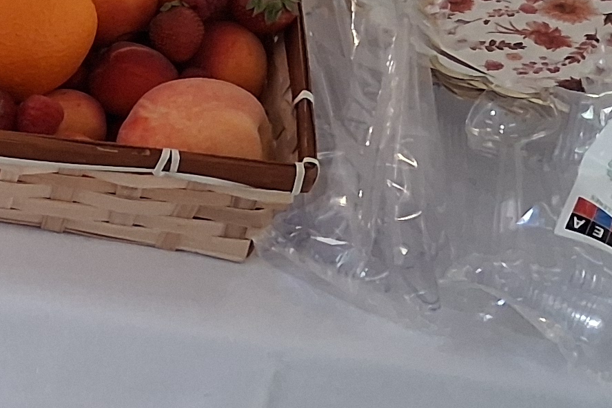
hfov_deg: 12.8
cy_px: 23
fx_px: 2193
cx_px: -783
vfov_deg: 10.6
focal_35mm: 129
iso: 400
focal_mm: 4
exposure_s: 1/50
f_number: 1.8
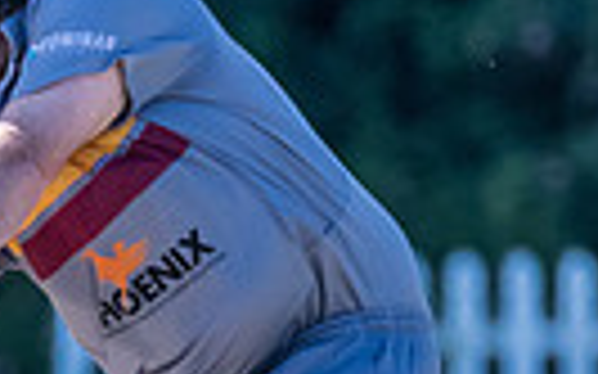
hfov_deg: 0.6
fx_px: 61318
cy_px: 328
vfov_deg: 0.3
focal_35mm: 3764
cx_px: 115
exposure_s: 1/2000
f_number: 6.3
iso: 1400
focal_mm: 600
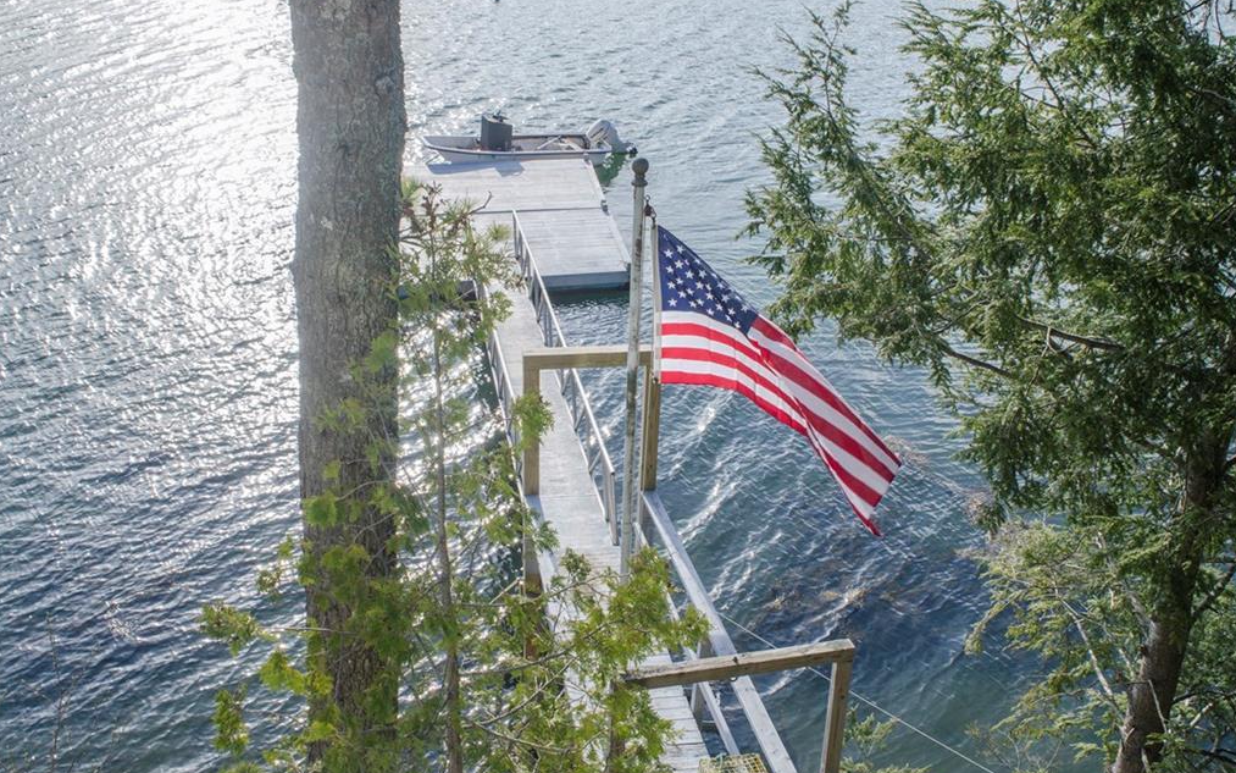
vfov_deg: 34.4
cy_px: 400
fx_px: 1246
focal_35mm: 37
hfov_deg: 52.8
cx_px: 619
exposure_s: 1/100
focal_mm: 24
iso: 200
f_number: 13
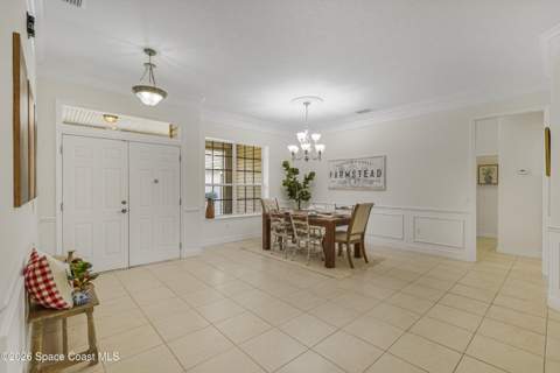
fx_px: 257
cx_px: 280
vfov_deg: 72.1
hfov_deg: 95.0
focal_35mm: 16
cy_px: 186
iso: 400
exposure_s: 1/25
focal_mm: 16.5
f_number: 8
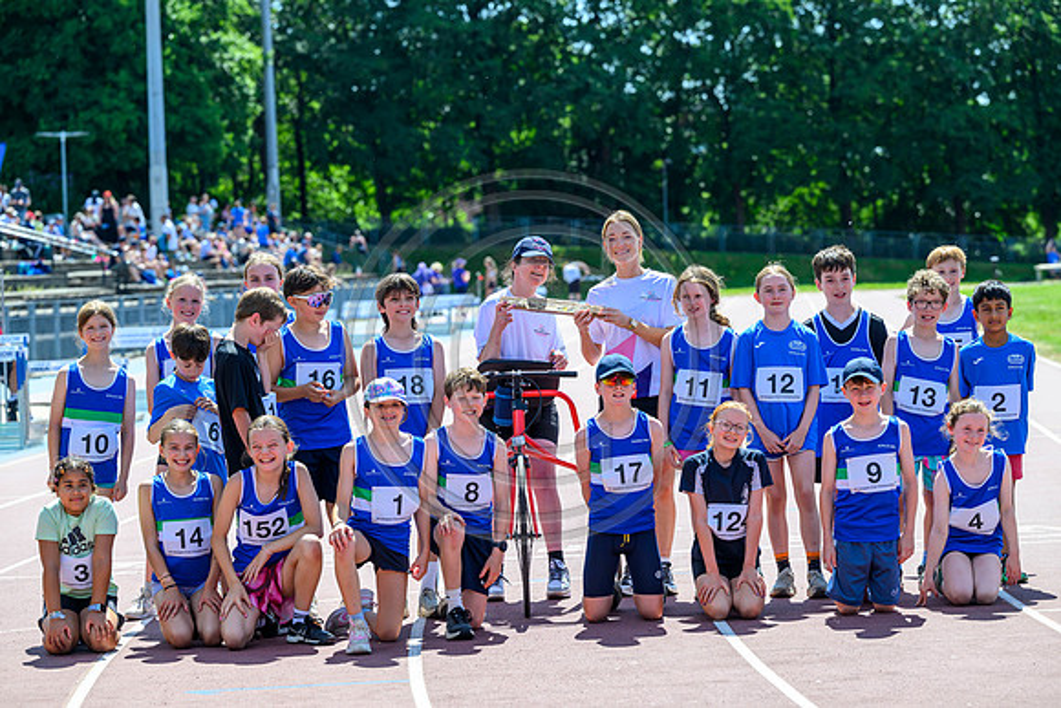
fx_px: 3390
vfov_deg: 11.9
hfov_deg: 17.8
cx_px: 530
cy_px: 354
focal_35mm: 115
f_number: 4.5
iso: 500
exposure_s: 1/2000
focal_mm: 115
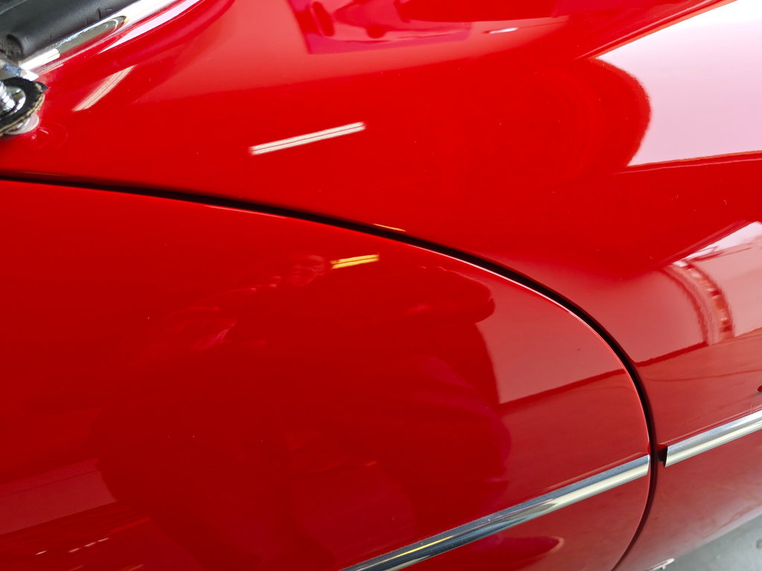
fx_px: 506
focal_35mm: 23
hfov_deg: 73.9
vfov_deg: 58.9
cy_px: 286
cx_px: 381
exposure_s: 1/180
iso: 80
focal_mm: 6.3
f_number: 1.7
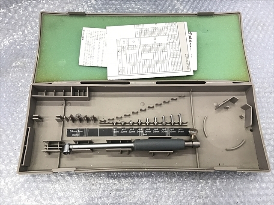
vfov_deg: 49.7
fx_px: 222
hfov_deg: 63.4
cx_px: 137
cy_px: 102
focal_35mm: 28
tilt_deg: -69.7
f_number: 1.8
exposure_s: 1/24
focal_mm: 3.99
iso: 40
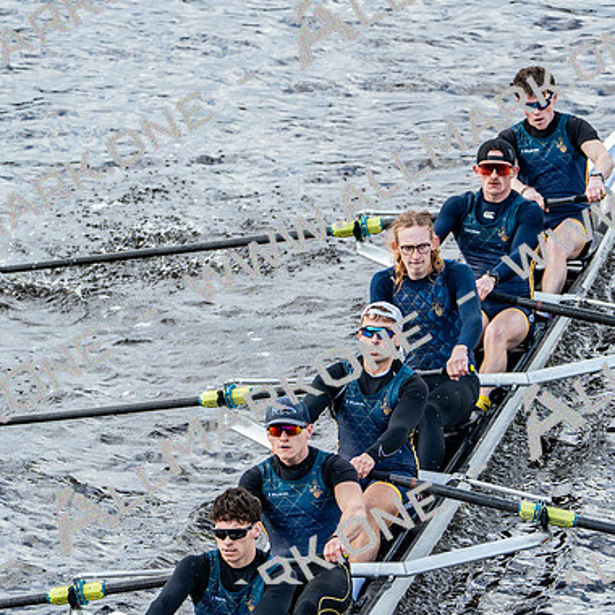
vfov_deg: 3.7
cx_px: 384
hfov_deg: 3.7
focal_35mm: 473
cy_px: 307
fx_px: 9507
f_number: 6.3
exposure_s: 1/1250
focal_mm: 365
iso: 1000
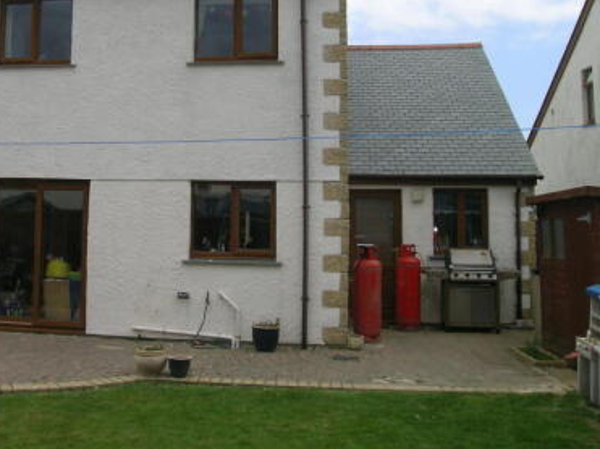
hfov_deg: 41.9
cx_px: 166
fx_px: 762
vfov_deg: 32.2
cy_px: 106
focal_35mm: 44
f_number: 7.1
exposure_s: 1/226
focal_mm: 5.8
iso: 71
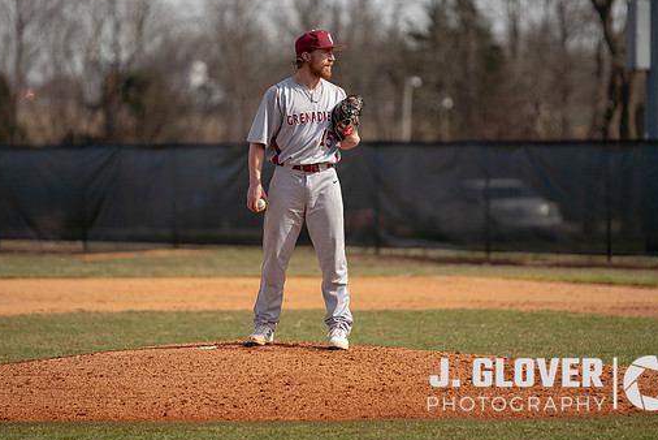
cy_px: 151
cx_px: 301
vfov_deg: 4.9
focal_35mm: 283
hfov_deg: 7.3
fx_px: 5175
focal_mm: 200
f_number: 2.8
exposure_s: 1/1600
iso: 100
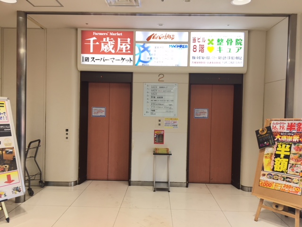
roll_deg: -1.4
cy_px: 114
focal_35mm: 29
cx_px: 151
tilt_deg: -0.7
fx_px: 253
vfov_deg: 48.2
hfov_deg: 61.7
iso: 25
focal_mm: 4.15
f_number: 2.2
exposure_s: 1/60
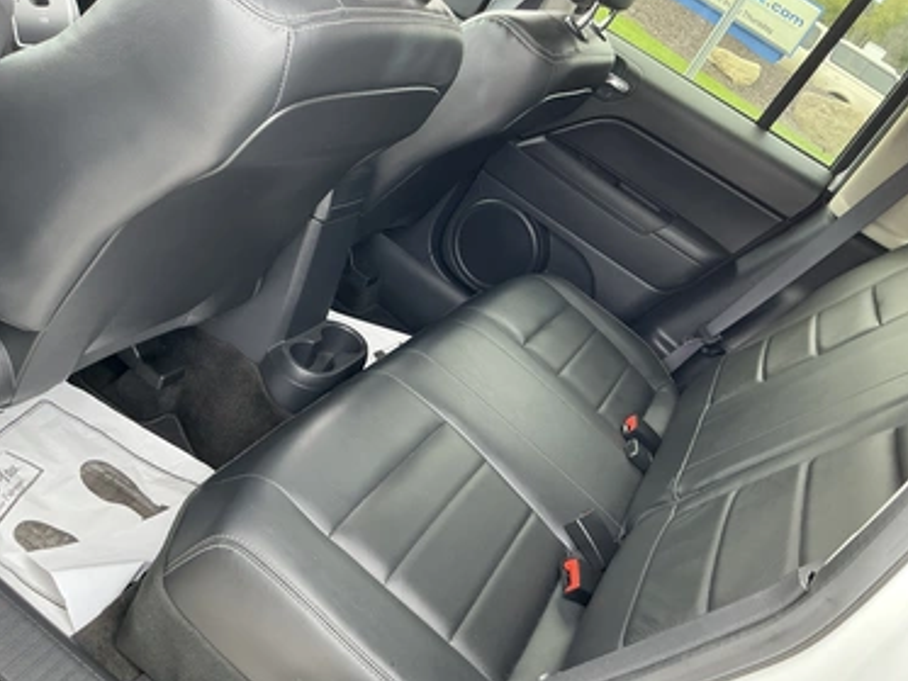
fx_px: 787
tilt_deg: -29.9
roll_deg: -32.6
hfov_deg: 59.9
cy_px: 350
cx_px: 467
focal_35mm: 30
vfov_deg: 46.8
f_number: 1.8
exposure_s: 1/98
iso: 64
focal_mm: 3
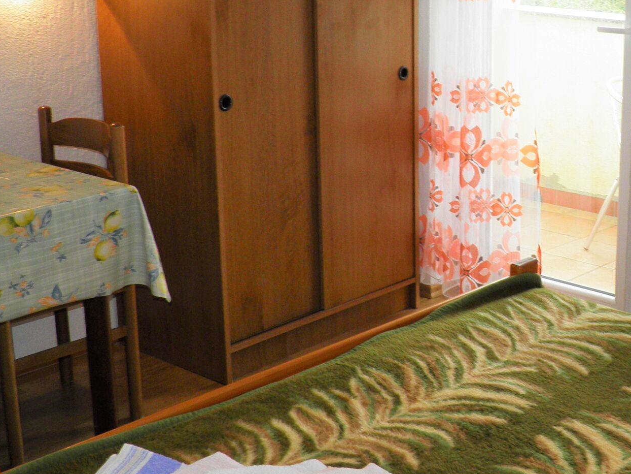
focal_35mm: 63
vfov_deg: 23.2
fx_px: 1148
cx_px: 527
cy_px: 167
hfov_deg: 29.8
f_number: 2.8
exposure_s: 1/60
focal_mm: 4.9
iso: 50
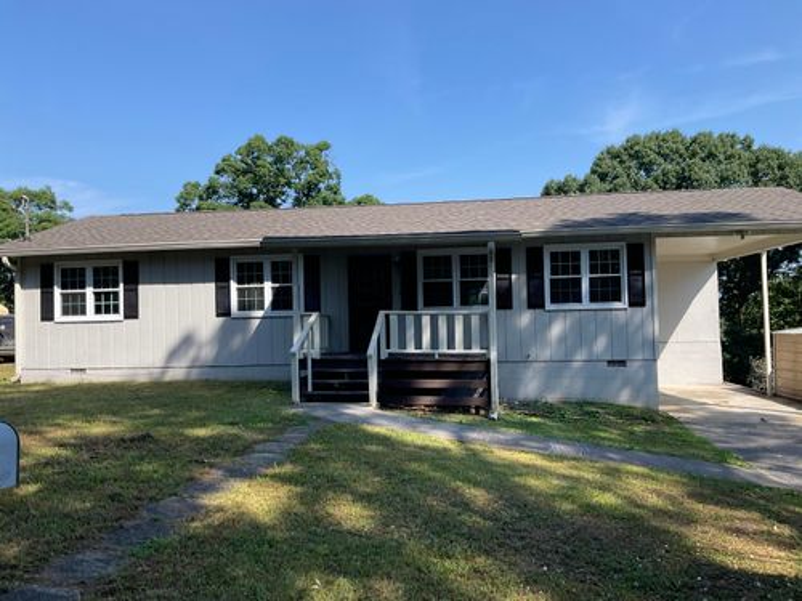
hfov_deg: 61.7
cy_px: 300
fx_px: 672
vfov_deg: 48.2
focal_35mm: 29
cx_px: 401
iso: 16
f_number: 1.8
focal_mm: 3
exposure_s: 1/1221
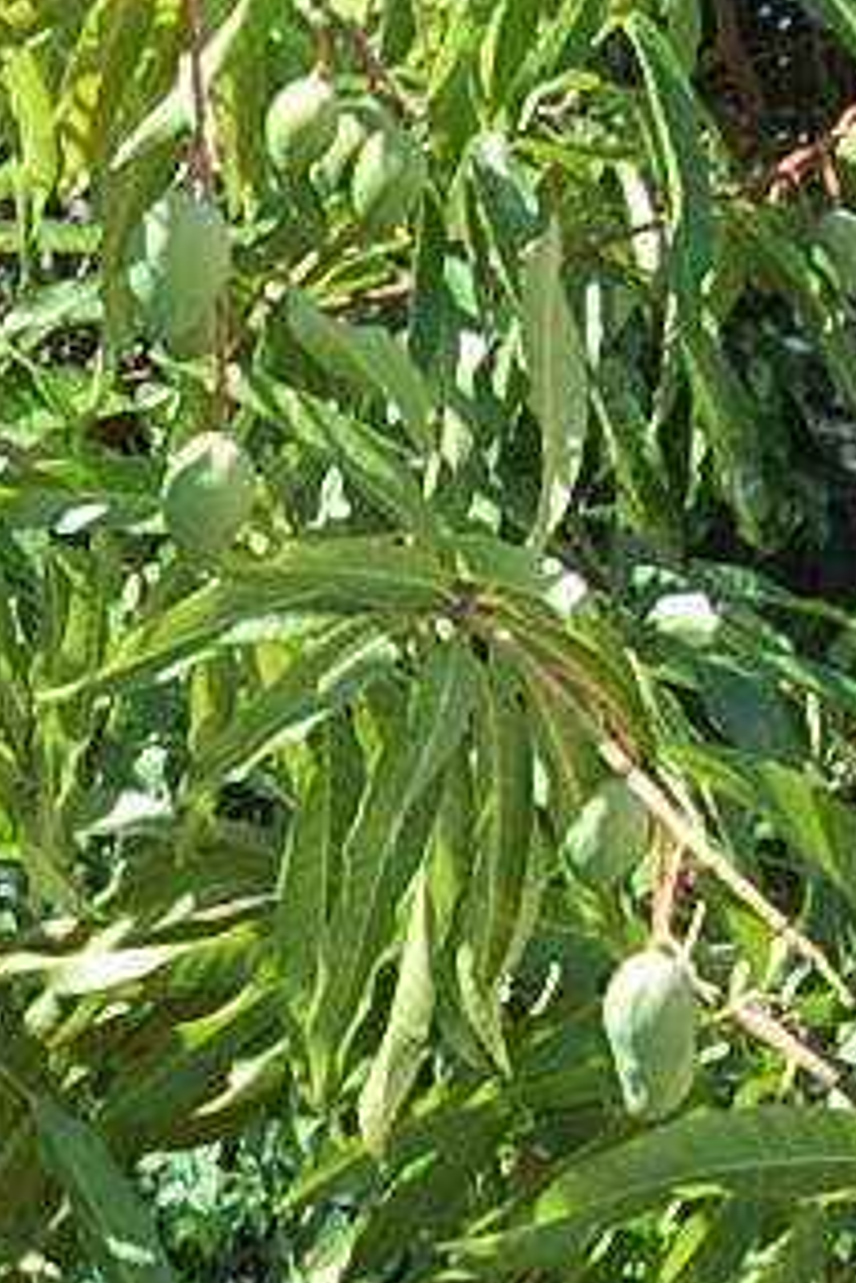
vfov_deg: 7.3
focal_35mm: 279
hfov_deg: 4.8
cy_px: 1381
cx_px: -970
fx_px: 9950
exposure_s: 1/200
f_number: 7.1
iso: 200
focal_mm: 26
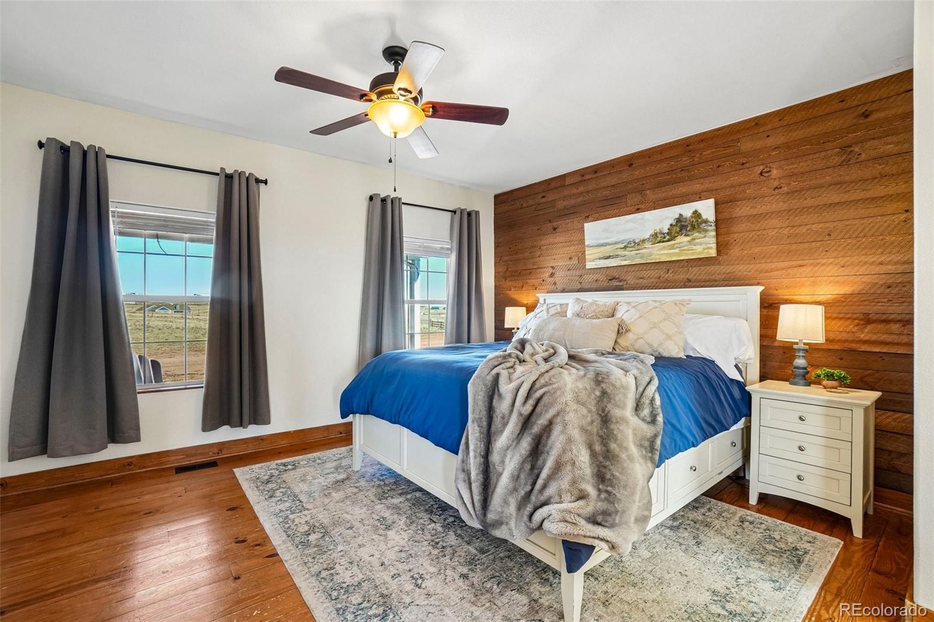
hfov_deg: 100.4
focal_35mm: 15
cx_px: 467
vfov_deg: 77.3
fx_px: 389
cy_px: 311
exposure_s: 1/13
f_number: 8
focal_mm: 10
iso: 400
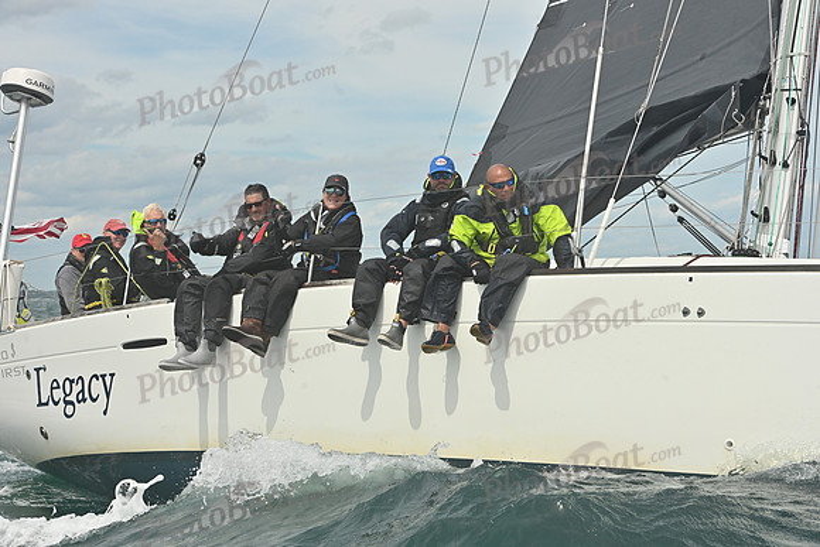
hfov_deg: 25.4
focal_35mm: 80
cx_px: 410
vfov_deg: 17.1
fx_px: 1823
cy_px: 274
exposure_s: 1/1250
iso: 320
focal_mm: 80
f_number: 11
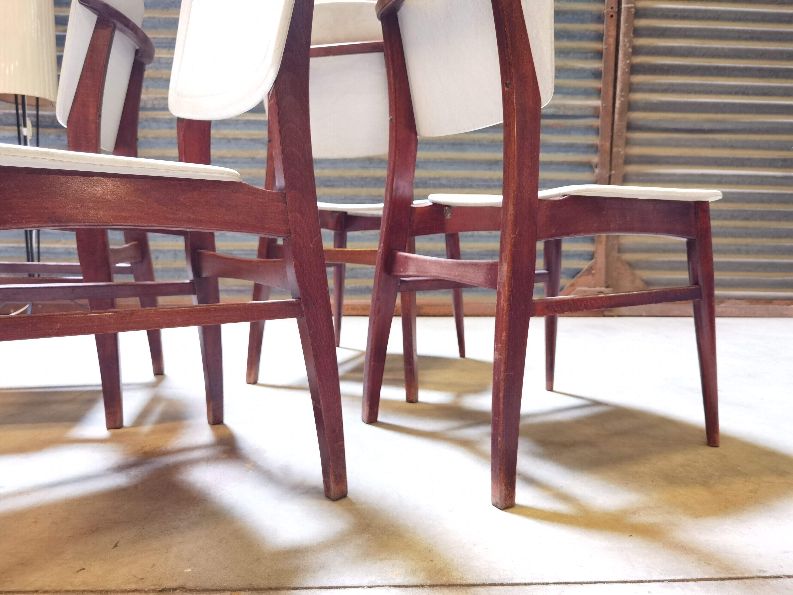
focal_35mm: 25
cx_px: 396
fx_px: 573
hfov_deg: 69.4
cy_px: 298
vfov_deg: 54.9
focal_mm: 6.71
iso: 640
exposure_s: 1/25
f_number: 1.9
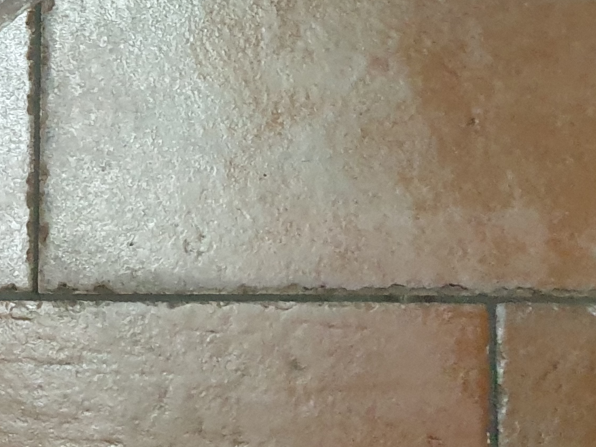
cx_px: -345
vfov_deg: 14.6
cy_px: -253
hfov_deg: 18.3
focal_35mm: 93
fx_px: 1601
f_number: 2.4
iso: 320
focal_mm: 4.3
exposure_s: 1/50
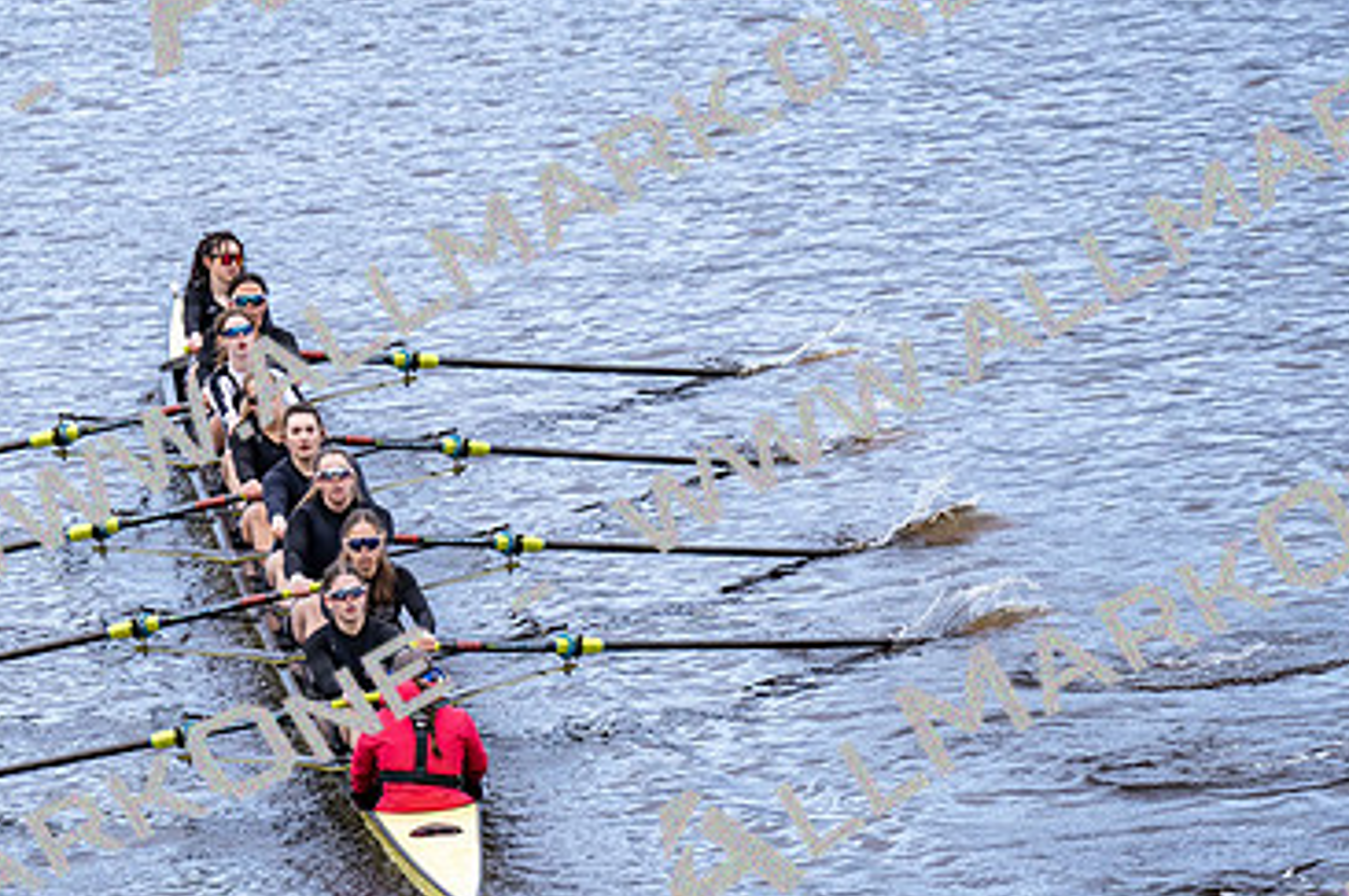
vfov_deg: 2.9
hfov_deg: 4.3
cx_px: 343
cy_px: 616
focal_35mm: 476
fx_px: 17813
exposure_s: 1/2000
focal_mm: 200
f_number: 2.8
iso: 800
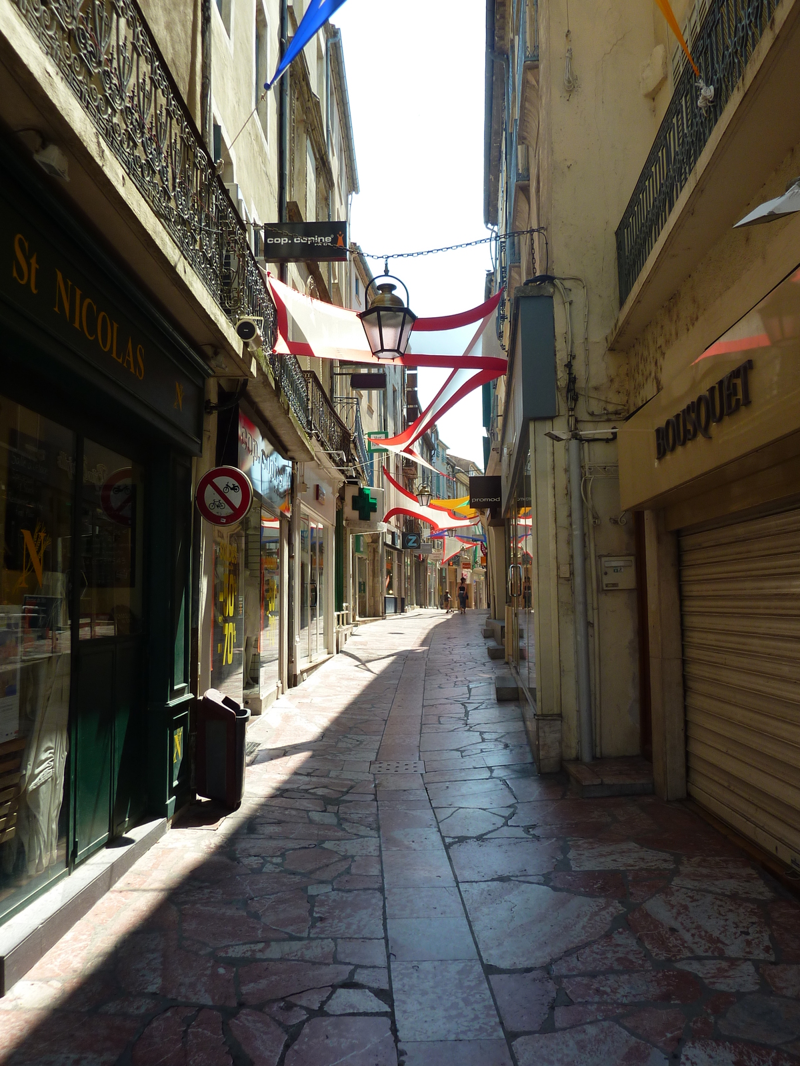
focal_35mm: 25
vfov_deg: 69.4
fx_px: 770
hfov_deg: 54.9
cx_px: 400
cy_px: 533
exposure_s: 1/250
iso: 80
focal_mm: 4.1
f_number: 4
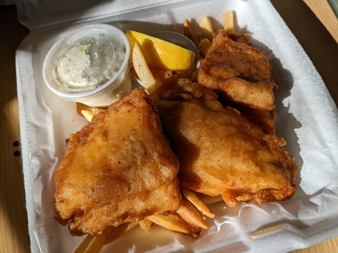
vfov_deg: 51.4
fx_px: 264
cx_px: 169
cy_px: 126
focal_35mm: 27
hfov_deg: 65.3
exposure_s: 1/835
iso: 43
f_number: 1.73
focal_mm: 4.38
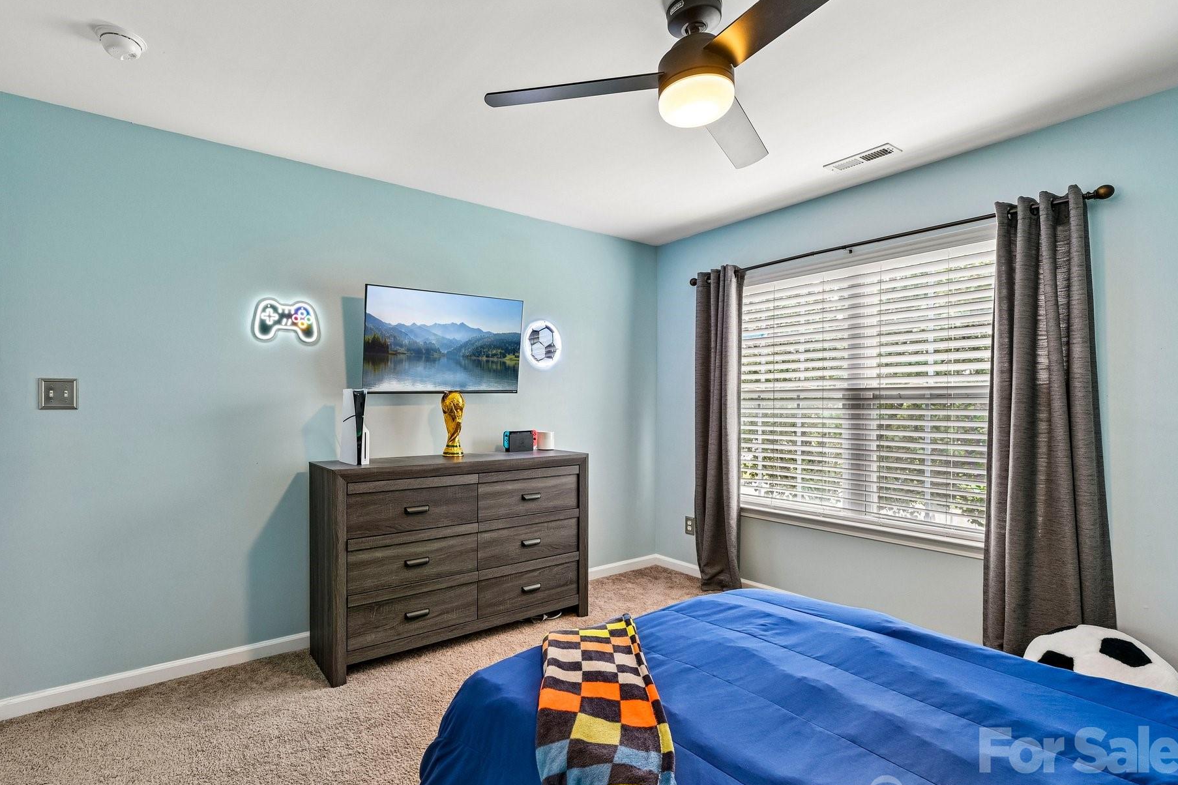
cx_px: 520
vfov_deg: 70.4
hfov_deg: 92.9
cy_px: 410
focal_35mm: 17
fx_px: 556
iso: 400
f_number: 8
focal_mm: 15
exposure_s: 1/13
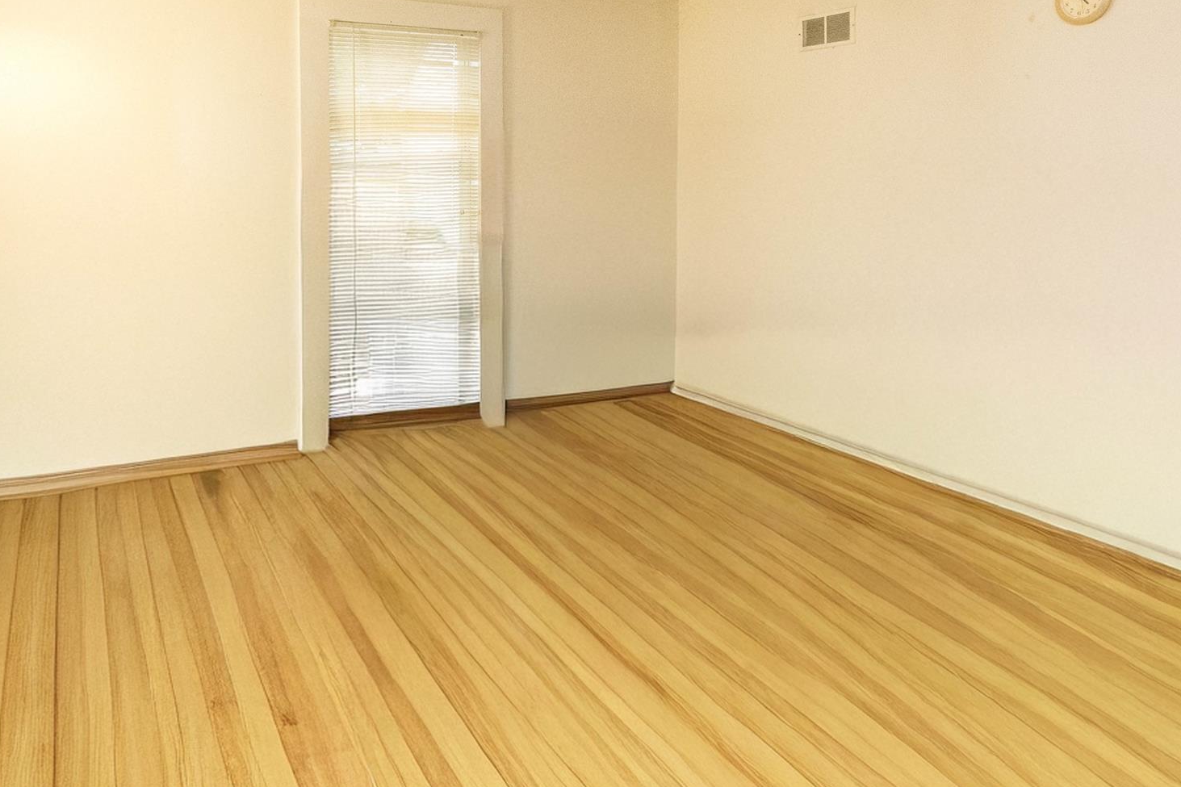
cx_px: 689
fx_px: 689
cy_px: 275
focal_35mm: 21
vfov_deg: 58.4
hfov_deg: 80.5
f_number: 5.6
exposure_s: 1/60
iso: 14400
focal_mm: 10
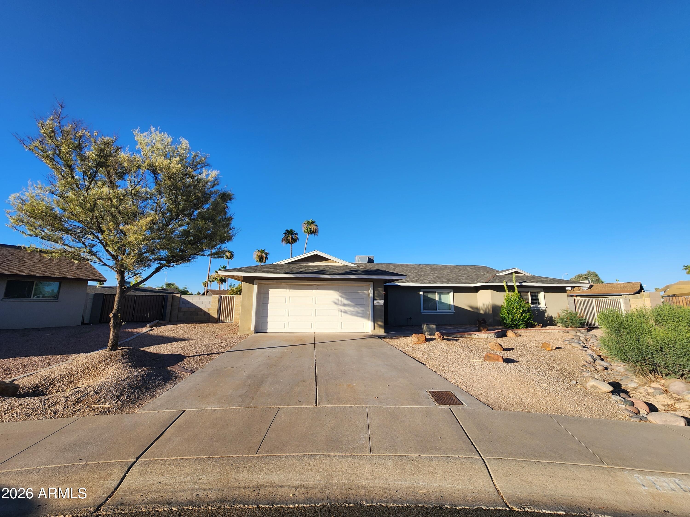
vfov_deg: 89.9
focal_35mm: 13
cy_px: 258
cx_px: 345
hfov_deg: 106.2
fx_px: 259
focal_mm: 2.2
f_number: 2.2
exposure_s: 1/1358
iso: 50
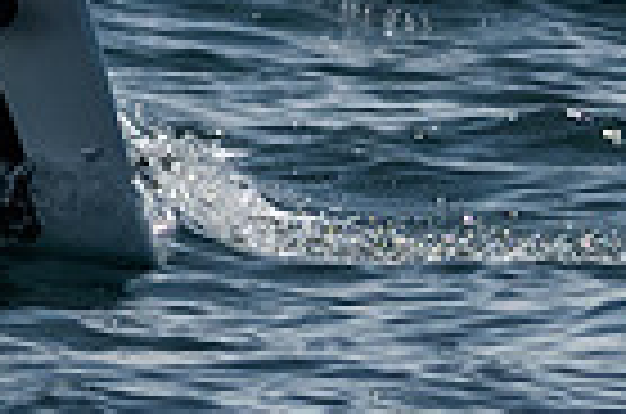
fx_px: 20489
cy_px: -1027
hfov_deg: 1.7
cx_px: -1290
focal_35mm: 1181
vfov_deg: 1.2
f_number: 6.3
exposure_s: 1/3200
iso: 400
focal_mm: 116
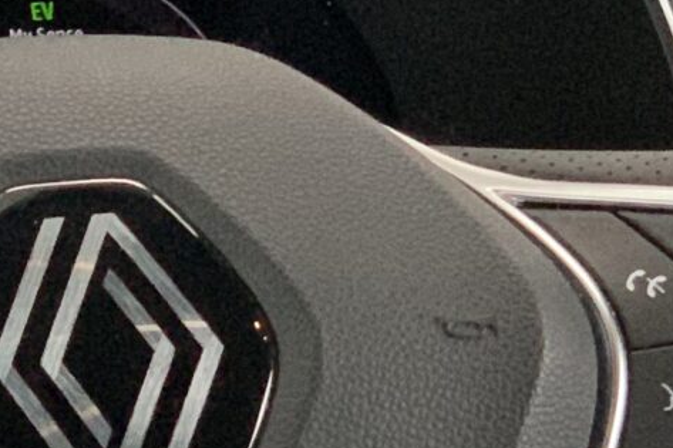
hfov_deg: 7.0
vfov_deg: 4.7
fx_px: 5475
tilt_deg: -7.2
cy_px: 195
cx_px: 65
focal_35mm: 293
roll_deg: -0.3
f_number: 2.4
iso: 320
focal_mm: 6
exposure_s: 1/60
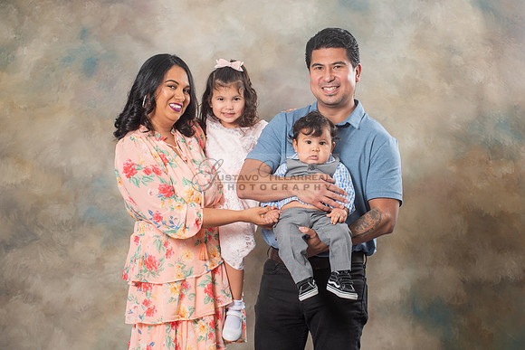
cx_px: 306
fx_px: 2021
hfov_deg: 14.8
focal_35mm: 139
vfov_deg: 9.9
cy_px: 182
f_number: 5.6
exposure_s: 1/125
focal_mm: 116
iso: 200
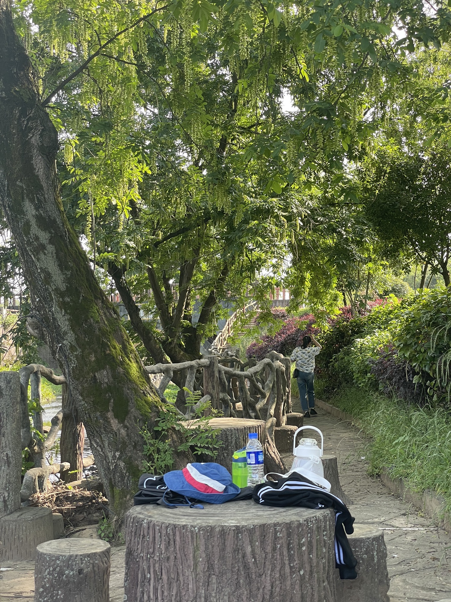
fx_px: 903
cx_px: 226
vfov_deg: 36.8
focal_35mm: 52
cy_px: 301
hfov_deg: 28.0
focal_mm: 6
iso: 32
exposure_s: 1/99
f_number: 2
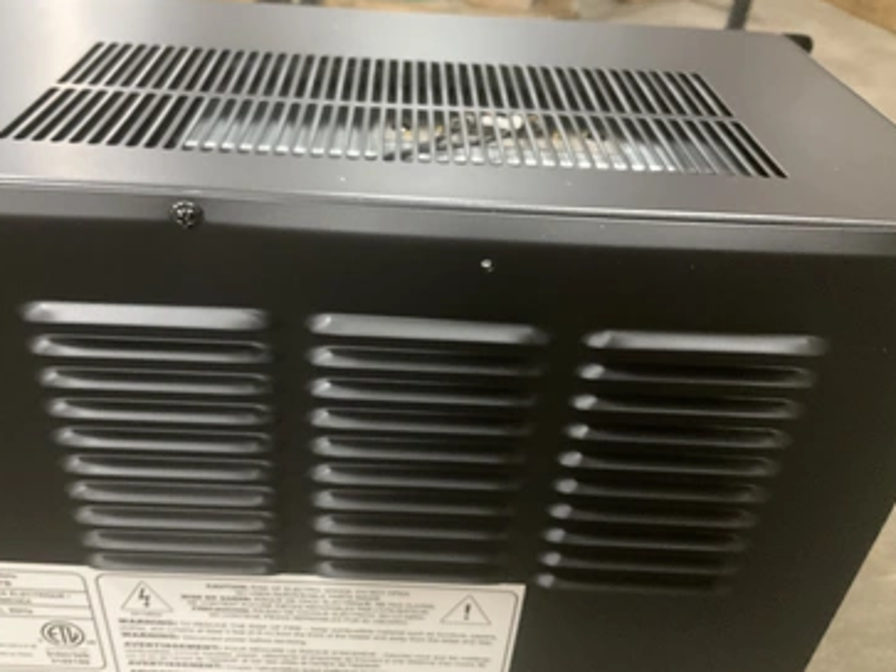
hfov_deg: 56.8
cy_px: 309
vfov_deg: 44.1
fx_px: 828
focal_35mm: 32
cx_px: 420
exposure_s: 1/30
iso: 500
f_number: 1.8
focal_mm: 3
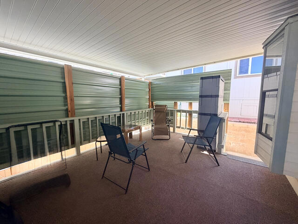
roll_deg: +0.0
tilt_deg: -6.3
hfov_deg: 102.1
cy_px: 112
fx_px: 121
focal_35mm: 14
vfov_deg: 85.7
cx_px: 149
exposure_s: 1/121
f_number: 2.2
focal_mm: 2.22
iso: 80
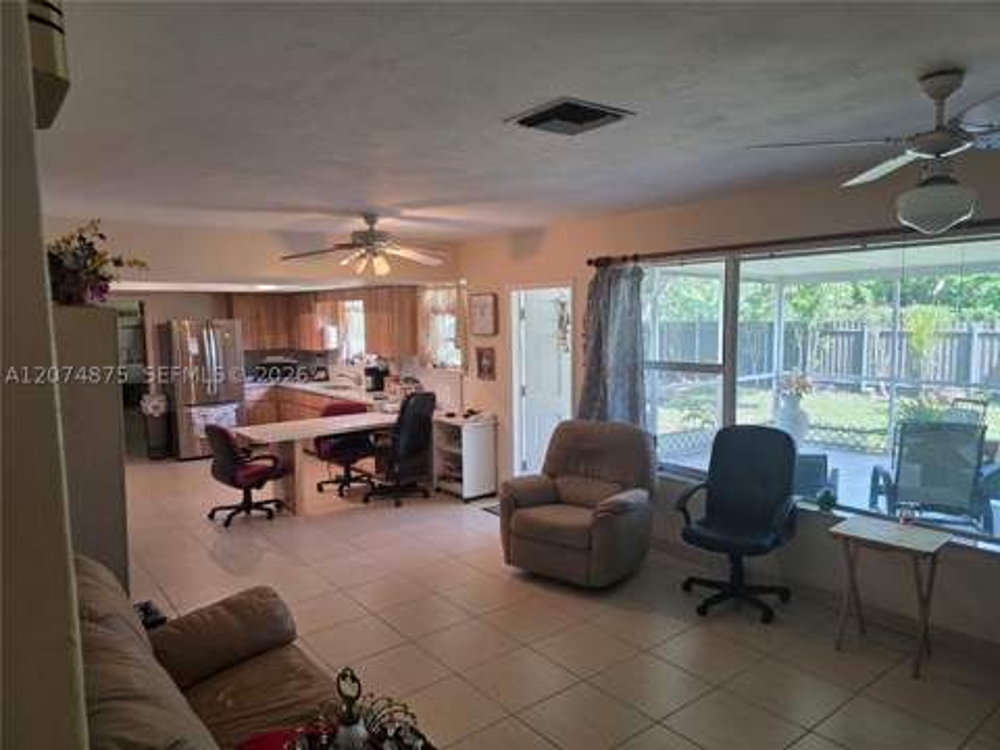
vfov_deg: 58.9
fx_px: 664
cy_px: 375
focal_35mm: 23
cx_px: 500
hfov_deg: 73.9
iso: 200
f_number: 1.7
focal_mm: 6.3
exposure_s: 1/120
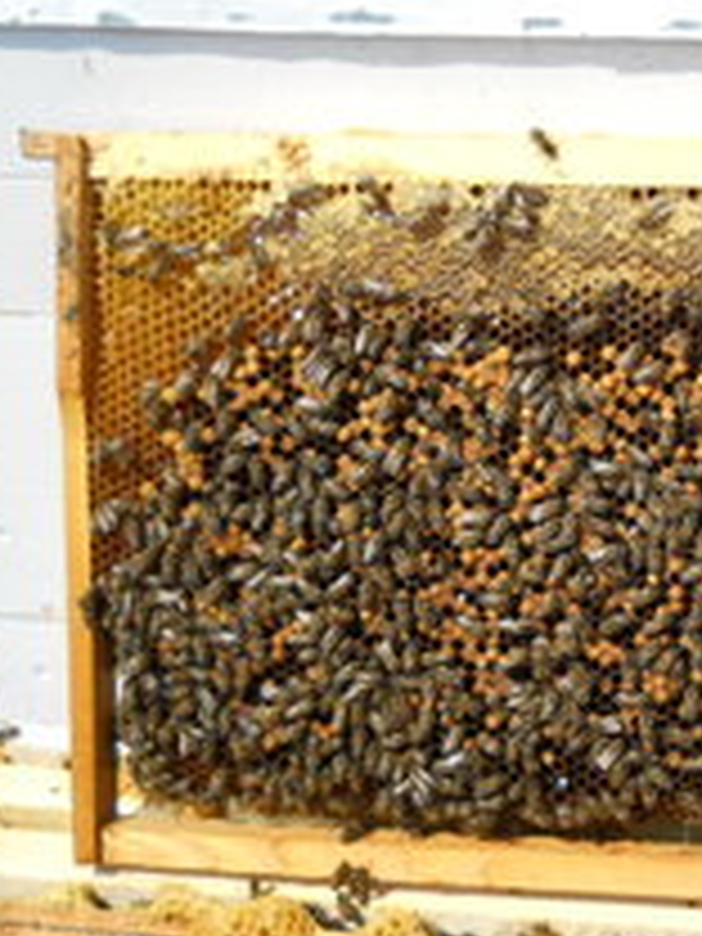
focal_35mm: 69
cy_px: 407
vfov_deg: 28.1
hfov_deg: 20.5
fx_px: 1866
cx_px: 720
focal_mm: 6.72
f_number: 5.5
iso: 80
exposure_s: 1/320
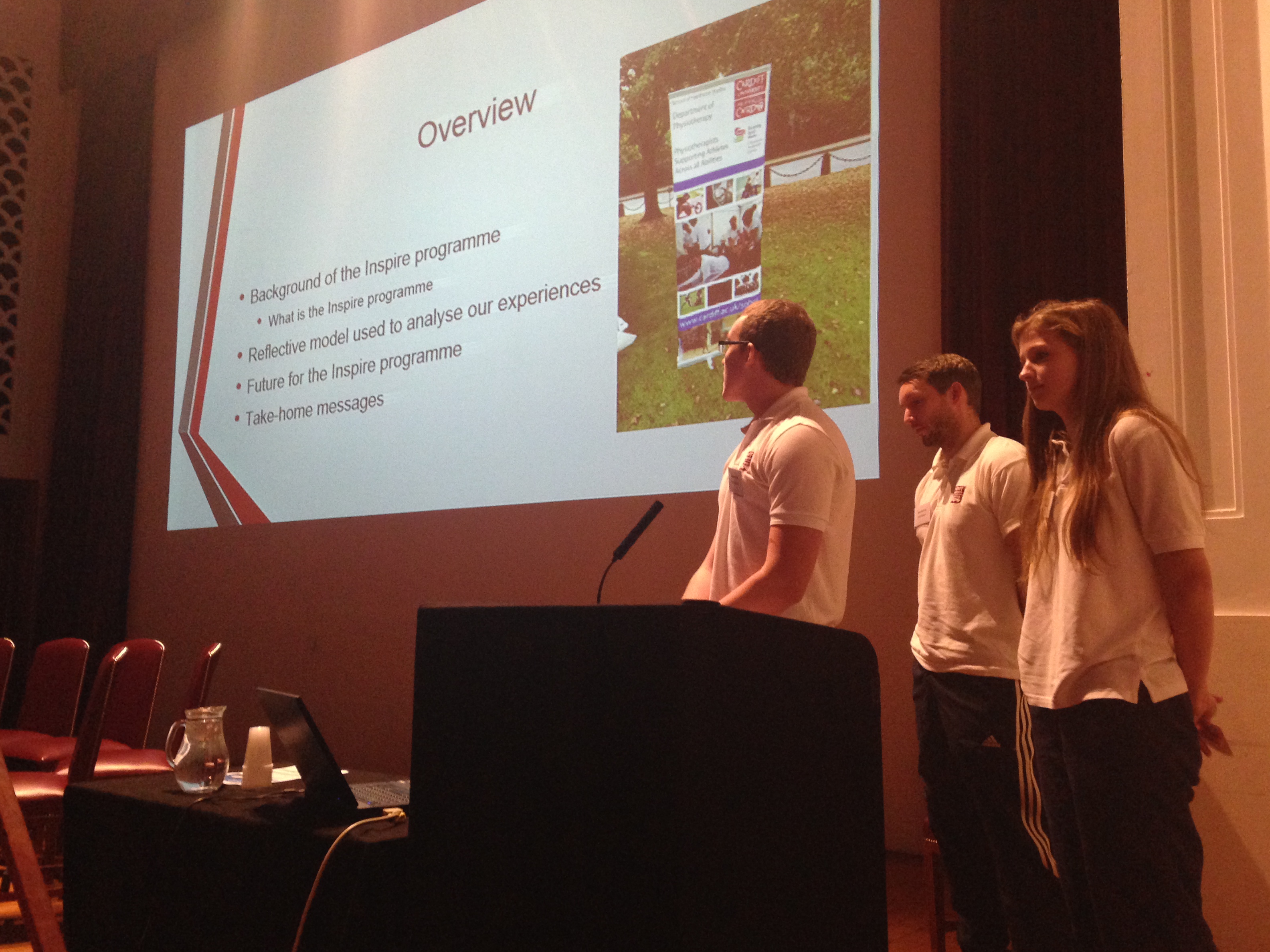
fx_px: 1247
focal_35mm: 34
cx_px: 645
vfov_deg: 41.8
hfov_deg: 54.0
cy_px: 485
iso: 320
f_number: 2.4
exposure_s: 1/20
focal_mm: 4.12
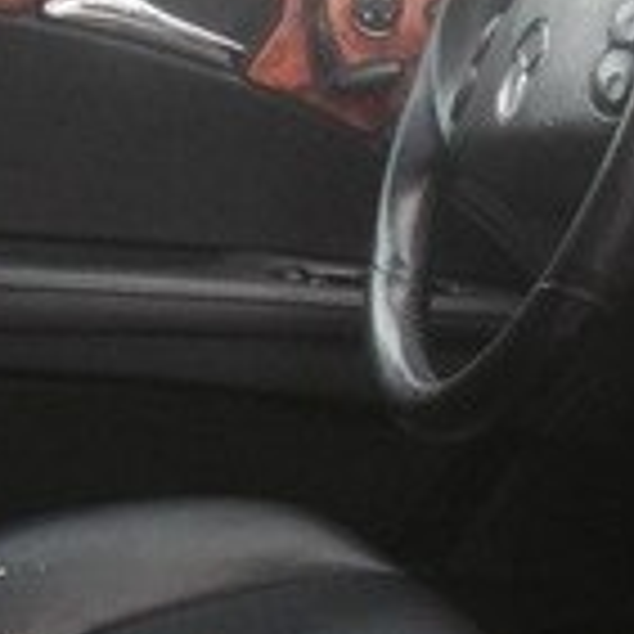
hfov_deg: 12.7
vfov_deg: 12.4
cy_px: 807
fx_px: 2839
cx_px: 558
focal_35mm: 137
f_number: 2.4
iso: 50
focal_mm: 4.12
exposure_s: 1/123
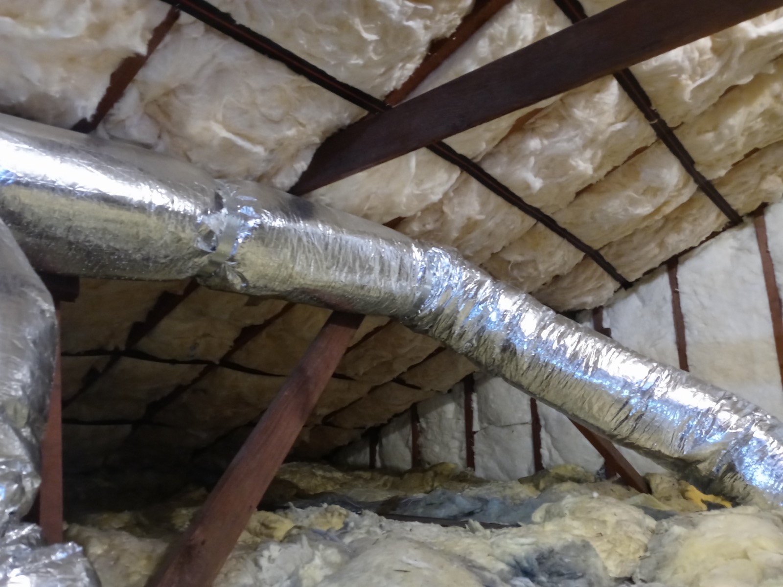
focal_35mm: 28
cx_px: 392
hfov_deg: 63.4
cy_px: 294
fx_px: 633
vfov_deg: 49.7
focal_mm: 3.61
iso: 700
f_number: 1.8
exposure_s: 1/20
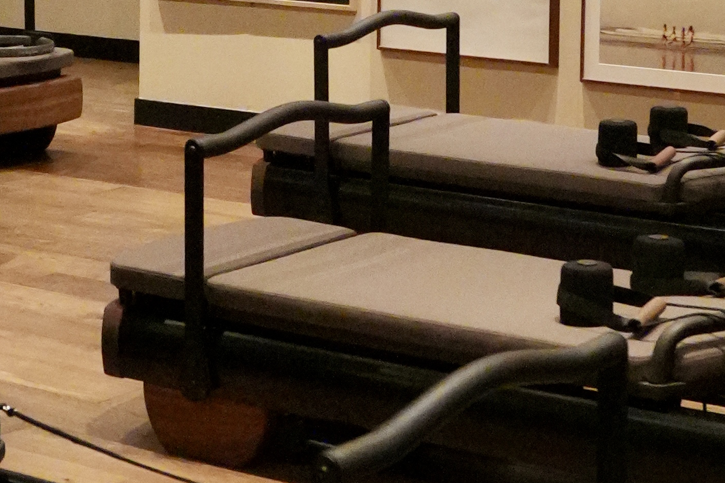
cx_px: 177
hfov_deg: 26.8
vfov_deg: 17.2
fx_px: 1499
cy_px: -142
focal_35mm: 74
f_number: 2.8
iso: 6400
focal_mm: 17
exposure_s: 1/160
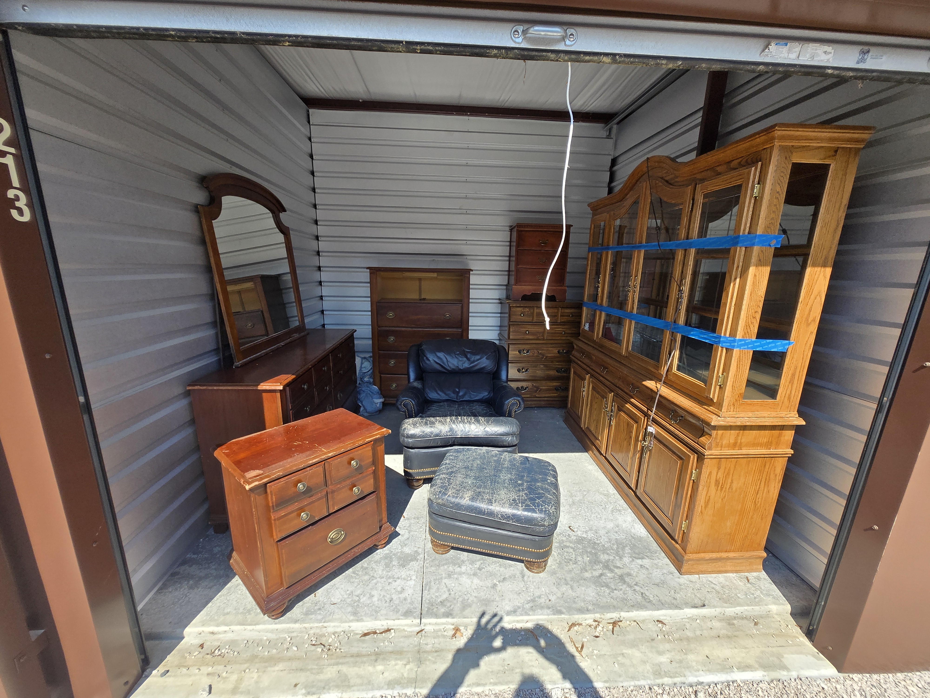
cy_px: 349
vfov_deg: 89.9
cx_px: 465
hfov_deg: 106.2
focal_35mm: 13
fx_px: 349
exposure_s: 1/593
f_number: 2.2
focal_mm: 1.7
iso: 25
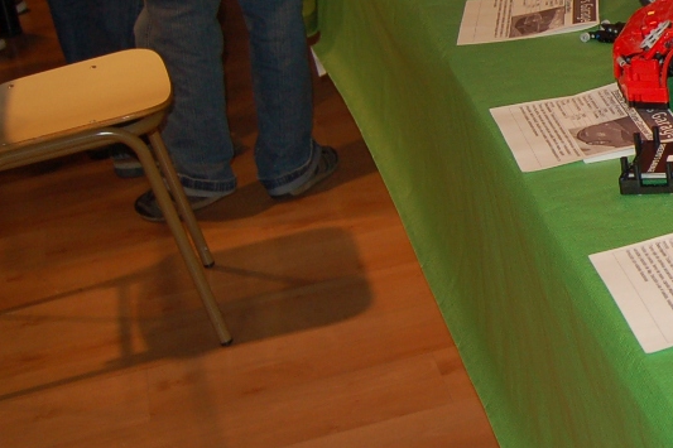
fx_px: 1598
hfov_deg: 20.5
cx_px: 998
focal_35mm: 86
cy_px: 61
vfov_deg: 15.8
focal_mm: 19
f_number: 3.5
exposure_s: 1/60
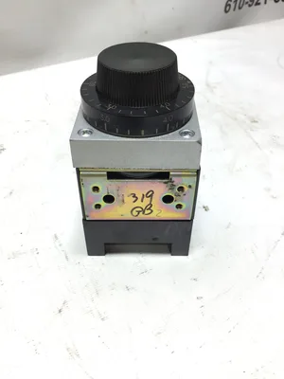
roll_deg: +0.9
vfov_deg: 58.4
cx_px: 142
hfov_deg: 45.4
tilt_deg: -40.7
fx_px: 339
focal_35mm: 31
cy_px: 190
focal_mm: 3.3
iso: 40
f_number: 2.4
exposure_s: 1/120
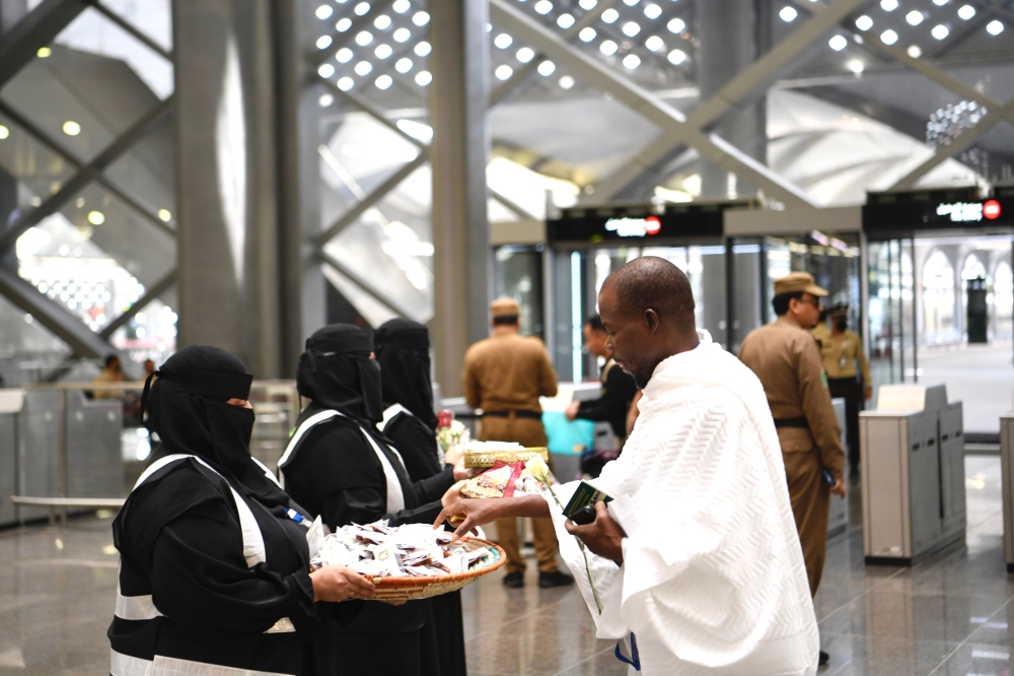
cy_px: 338
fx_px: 1746
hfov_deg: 32.4
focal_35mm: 62
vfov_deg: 21.9
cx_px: 507
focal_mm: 62
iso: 800
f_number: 2.8
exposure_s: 1/100
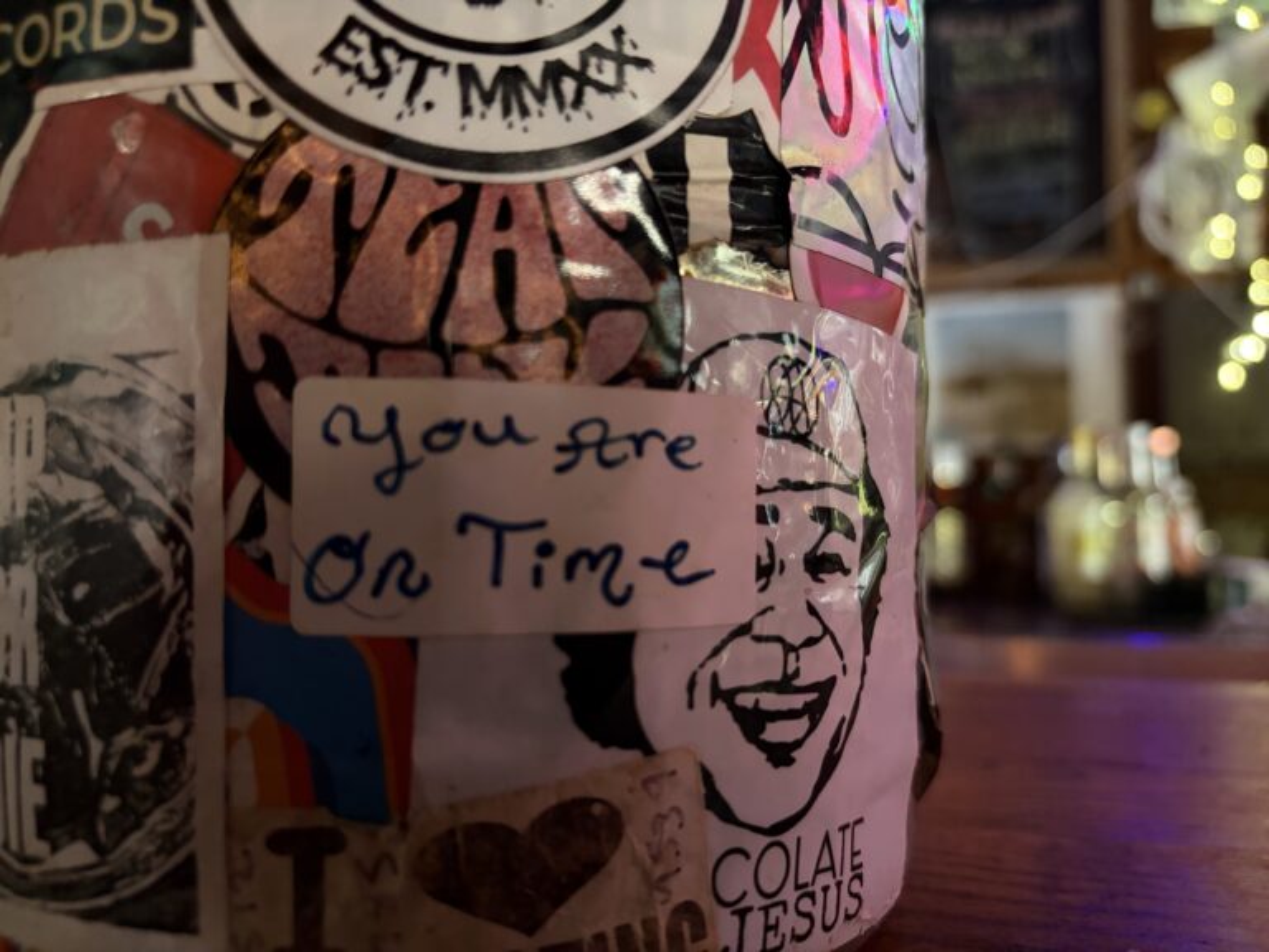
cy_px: 476
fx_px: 953
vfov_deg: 53.1
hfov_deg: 67.3
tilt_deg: -0.2
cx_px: 634
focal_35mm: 26
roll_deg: +0.8
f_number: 1.6
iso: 800
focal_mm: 5.96
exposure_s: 1/30
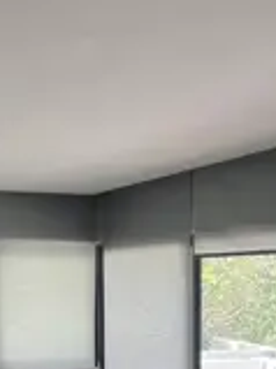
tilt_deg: -0.6
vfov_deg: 37.6
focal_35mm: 49
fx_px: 522
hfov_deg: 25.6
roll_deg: +1.4
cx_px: -81
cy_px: 292
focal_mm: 1.57
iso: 32
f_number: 1.8
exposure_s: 1/100
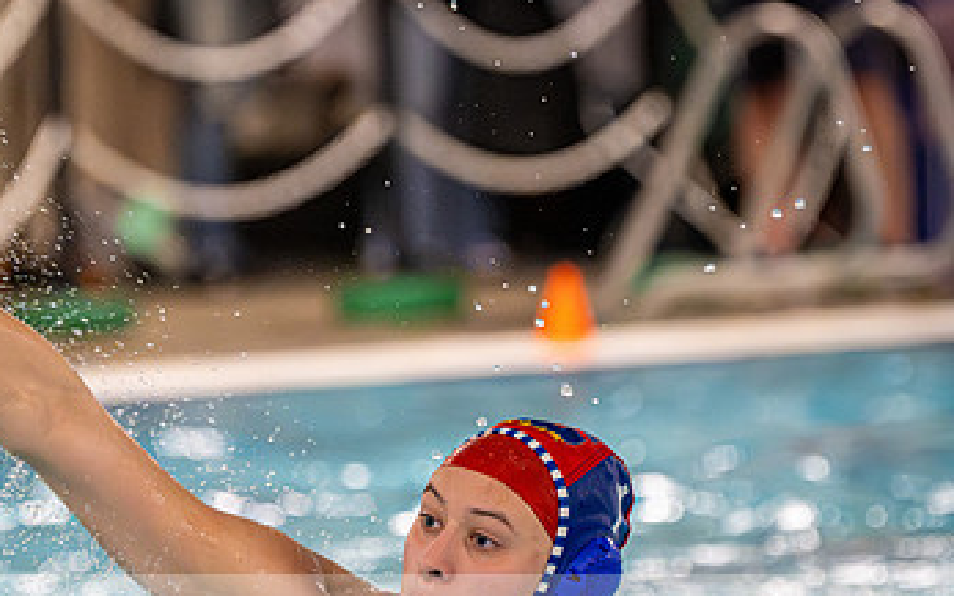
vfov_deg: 2.8
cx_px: 412
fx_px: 12144
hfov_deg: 4.5
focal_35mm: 467
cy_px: 273
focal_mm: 210
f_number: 4
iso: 14400
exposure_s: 1/1000
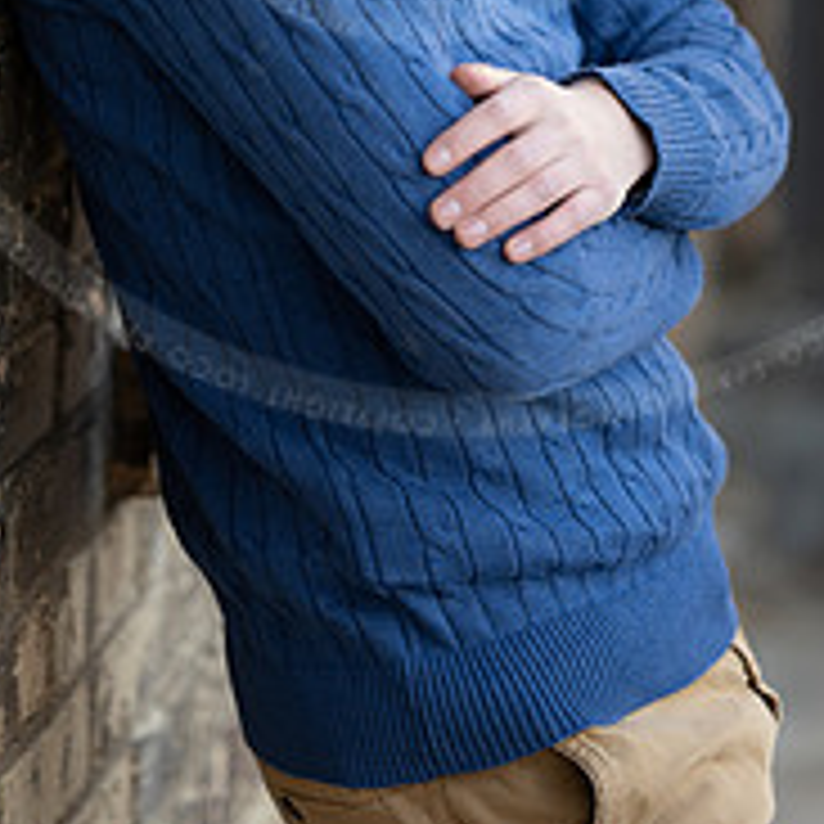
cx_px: 428
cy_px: -149
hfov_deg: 9.8
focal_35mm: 178
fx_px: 4794
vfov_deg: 9.7
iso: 100
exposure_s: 1/160
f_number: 1.8
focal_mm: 85
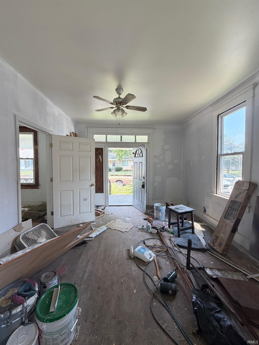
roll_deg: +0.3
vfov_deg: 102.1
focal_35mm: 14
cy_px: 172
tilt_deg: -4.2
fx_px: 140
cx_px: 130
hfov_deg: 85.7
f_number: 2.2
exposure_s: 1/121
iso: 160
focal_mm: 2.22
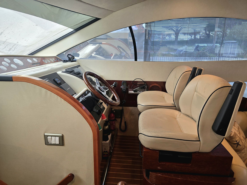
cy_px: 92
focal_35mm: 23
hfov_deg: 73.9
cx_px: 124
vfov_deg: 58.9
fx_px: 164
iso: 64
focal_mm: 6.3
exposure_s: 1/50.3
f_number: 1.7
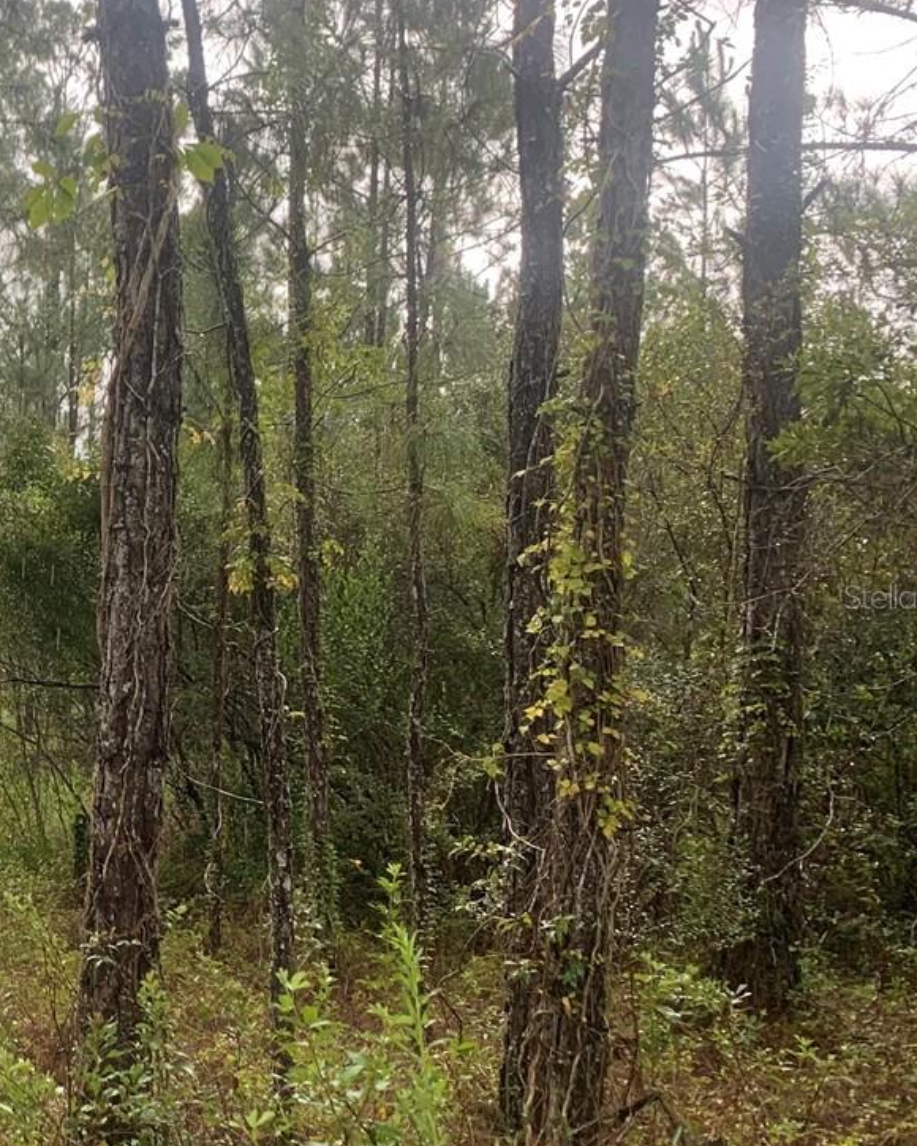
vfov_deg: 33.6
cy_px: 596
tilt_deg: +1.4
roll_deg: -1.9
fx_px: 1900
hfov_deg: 23.9
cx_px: -272
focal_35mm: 56
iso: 40
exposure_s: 1/121
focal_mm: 4.25
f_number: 1.8
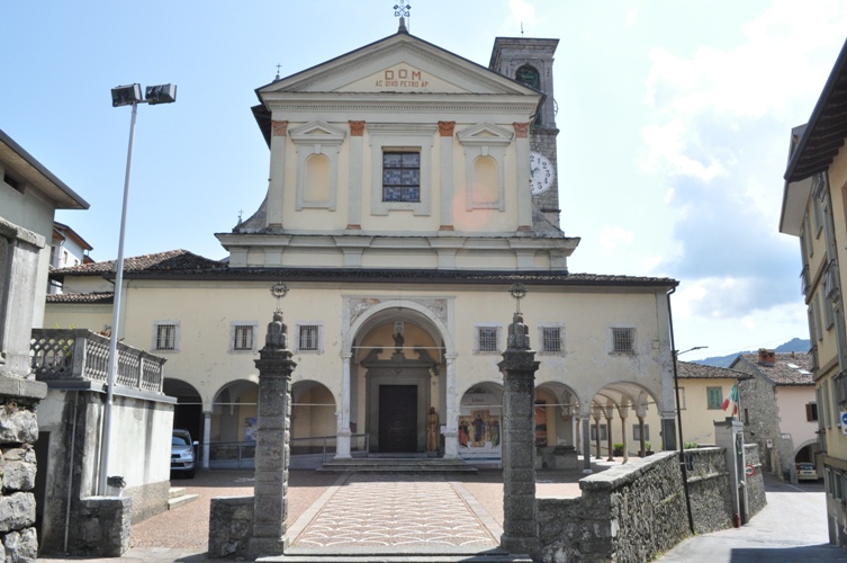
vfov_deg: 43.5
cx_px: 424
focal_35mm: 30
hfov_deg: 62.0
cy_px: 282
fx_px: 705
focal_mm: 20
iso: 800
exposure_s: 1/500
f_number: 11
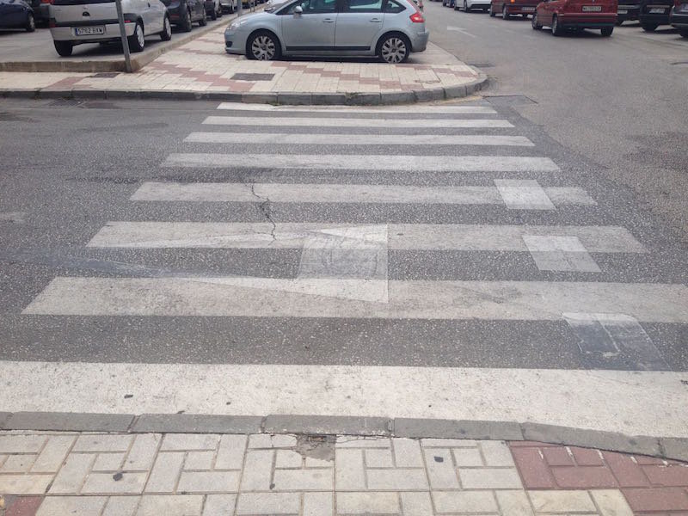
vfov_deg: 40.7
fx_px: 696
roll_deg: +1.2
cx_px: 344
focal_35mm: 35
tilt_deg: -24.8
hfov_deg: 52.6
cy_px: 258
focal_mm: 4.28
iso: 50
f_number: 2.4
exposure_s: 1/1416
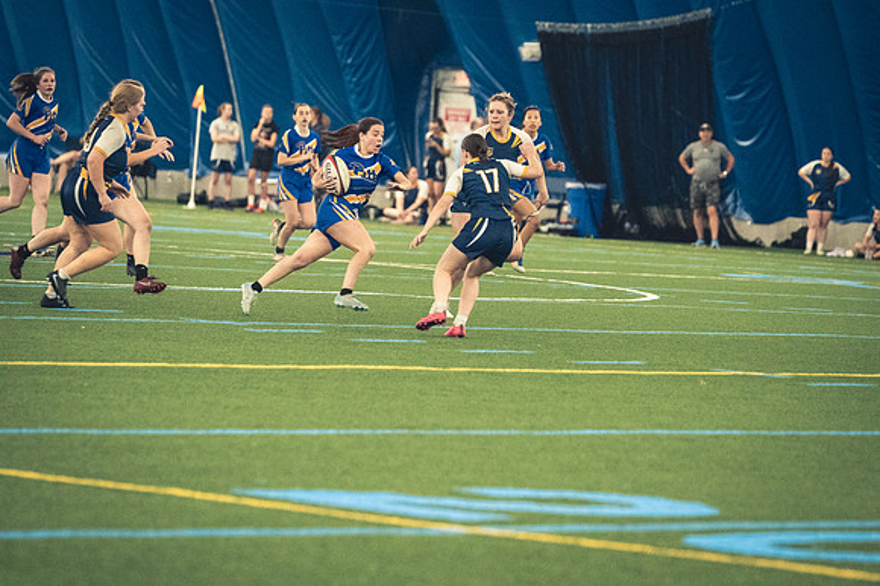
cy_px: 293
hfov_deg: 8.1
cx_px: 440
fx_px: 6230
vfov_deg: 5.4
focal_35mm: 255
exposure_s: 1/500
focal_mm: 170
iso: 12800
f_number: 2.8
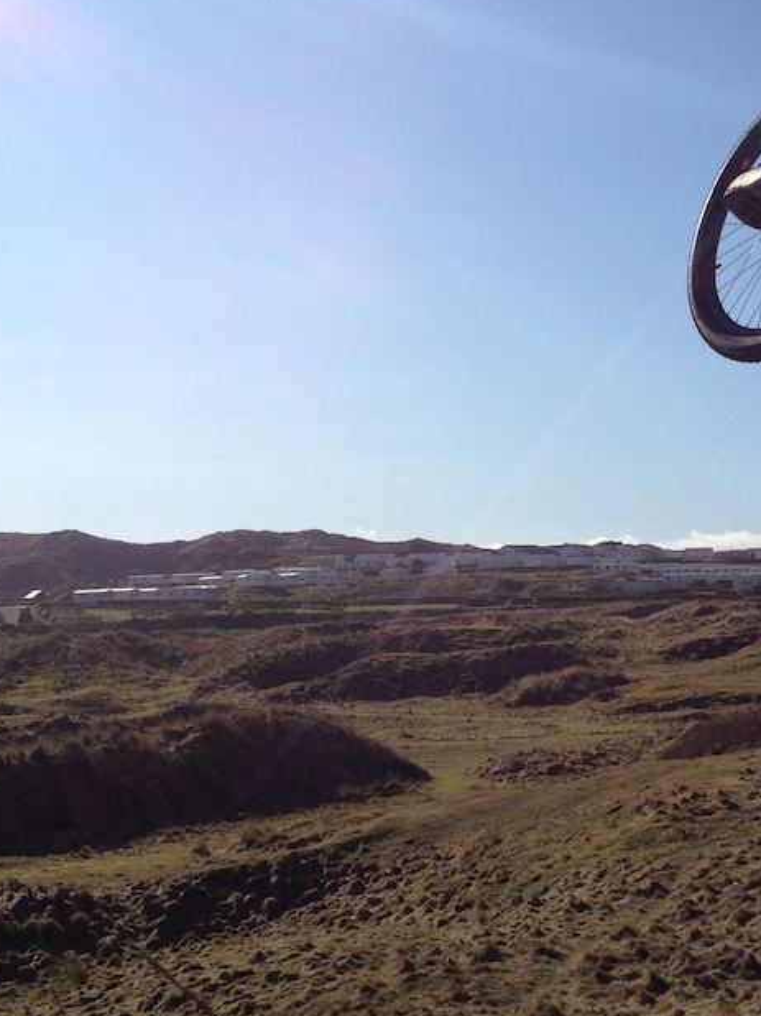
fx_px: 1701
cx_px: 554
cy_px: 477
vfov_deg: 33.2
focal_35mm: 58
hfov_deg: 25.0
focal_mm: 4.28
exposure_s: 1/3953
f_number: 2.4
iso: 50
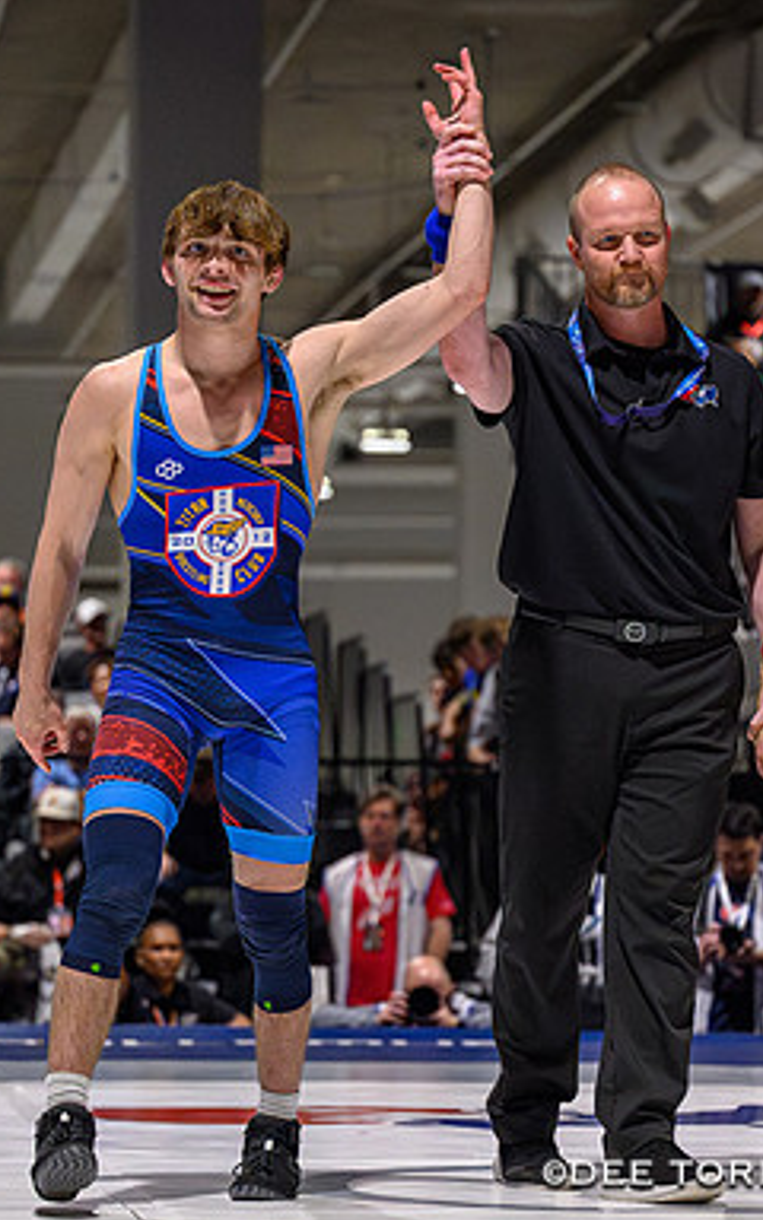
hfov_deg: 9.5
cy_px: 592
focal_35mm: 138
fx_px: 4591
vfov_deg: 15.1
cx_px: 445
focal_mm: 74
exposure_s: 1/800
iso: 9000
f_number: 2.8
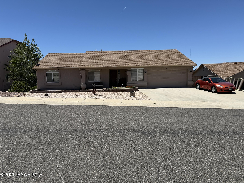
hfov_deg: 71.6
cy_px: 92
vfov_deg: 56.8
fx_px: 169
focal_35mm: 24
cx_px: 122
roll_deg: +1.0
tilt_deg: -4.1
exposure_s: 1/6173
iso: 80
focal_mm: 6.76
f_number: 1.78
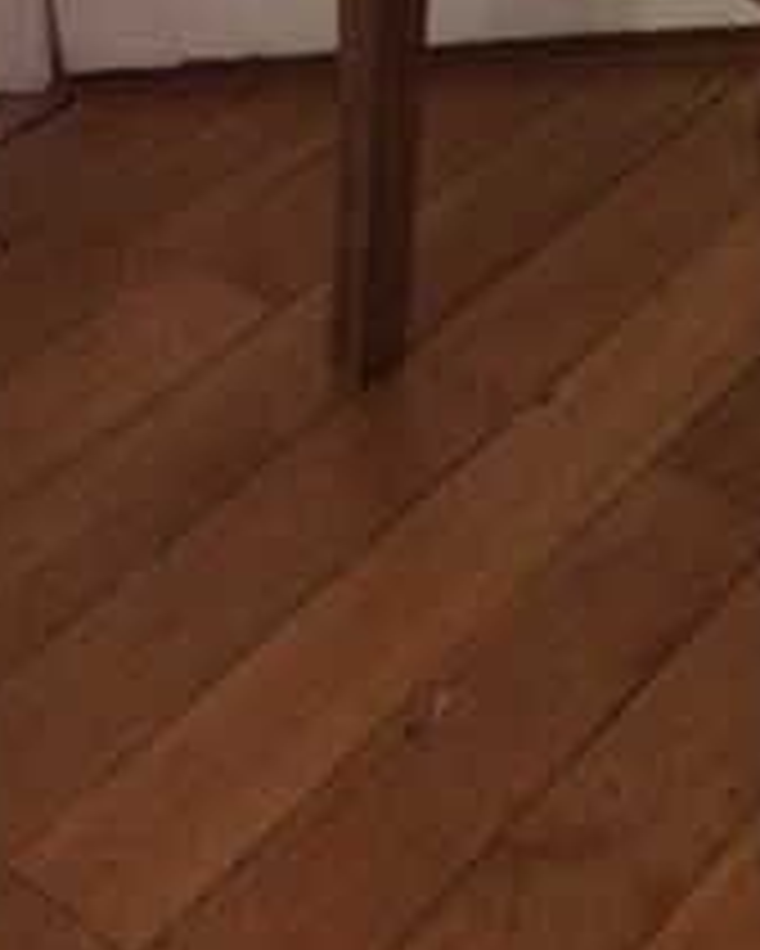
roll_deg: -1.0
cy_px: -365
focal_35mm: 86
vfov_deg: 19.9
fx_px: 2416
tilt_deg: -23.8
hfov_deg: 17.4
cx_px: 800
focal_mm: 4.15
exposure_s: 1/17
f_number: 2.2
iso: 400
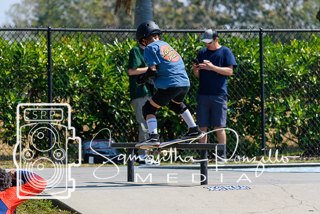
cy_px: 107
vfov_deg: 4.7
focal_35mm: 292
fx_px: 2600
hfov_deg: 7.0
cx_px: 160
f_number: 5.6
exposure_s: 1/2000
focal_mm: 195
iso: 320
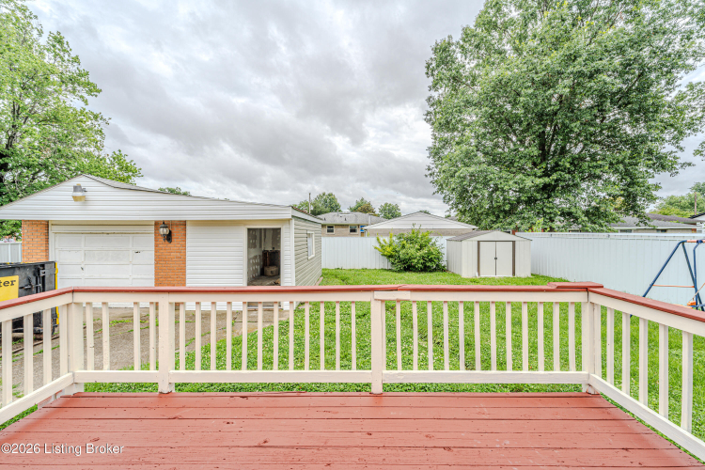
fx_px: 274
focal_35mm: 14
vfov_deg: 81.2
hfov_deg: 104.3
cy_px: 235
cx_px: 352
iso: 100
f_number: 6.3
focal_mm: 14
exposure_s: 1/200
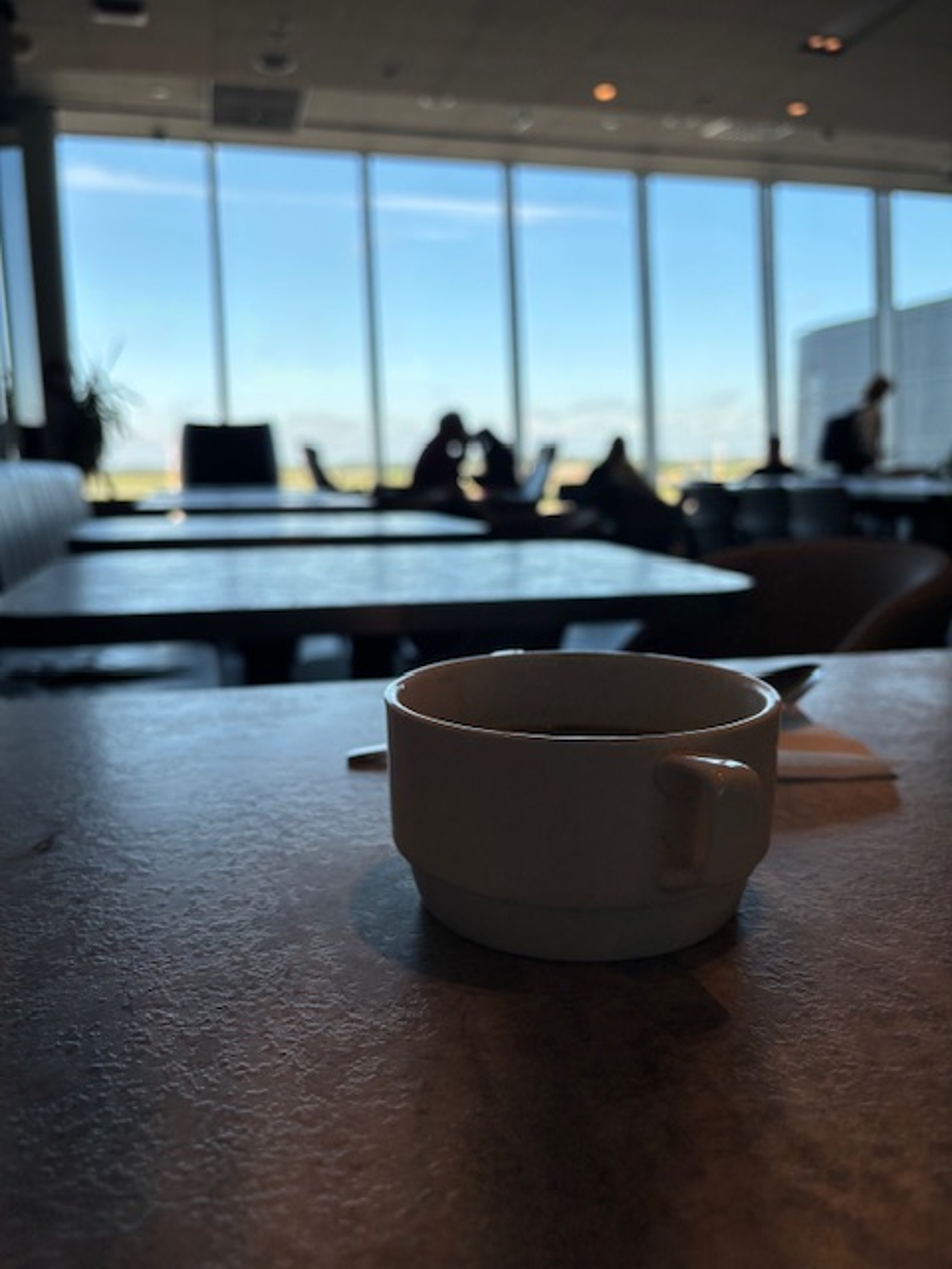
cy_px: 634
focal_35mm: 26
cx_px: 476
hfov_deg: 53.1
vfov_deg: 67.3
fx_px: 953
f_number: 1.6
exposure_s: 1/675
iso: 50
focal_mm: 5.96
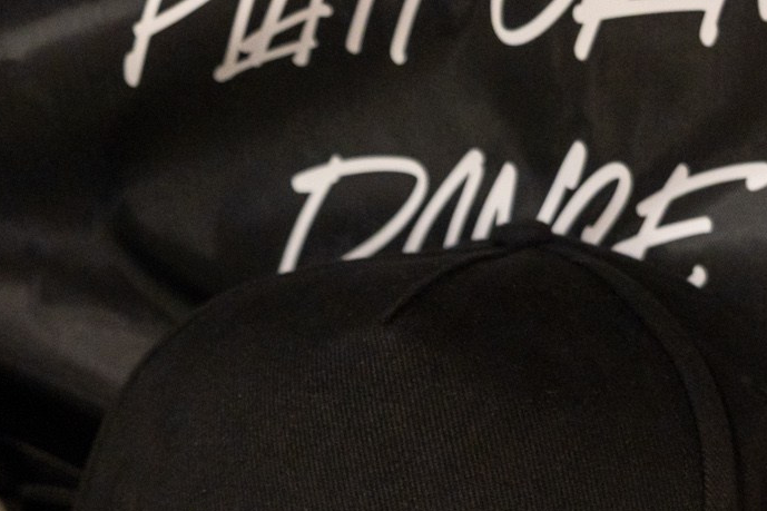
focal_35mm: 140
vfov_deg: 9.8
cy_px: 456
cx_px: 193
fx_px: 2982
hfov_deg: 14.6
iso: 1600
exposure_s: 1/40
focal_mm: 29
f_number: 2.8
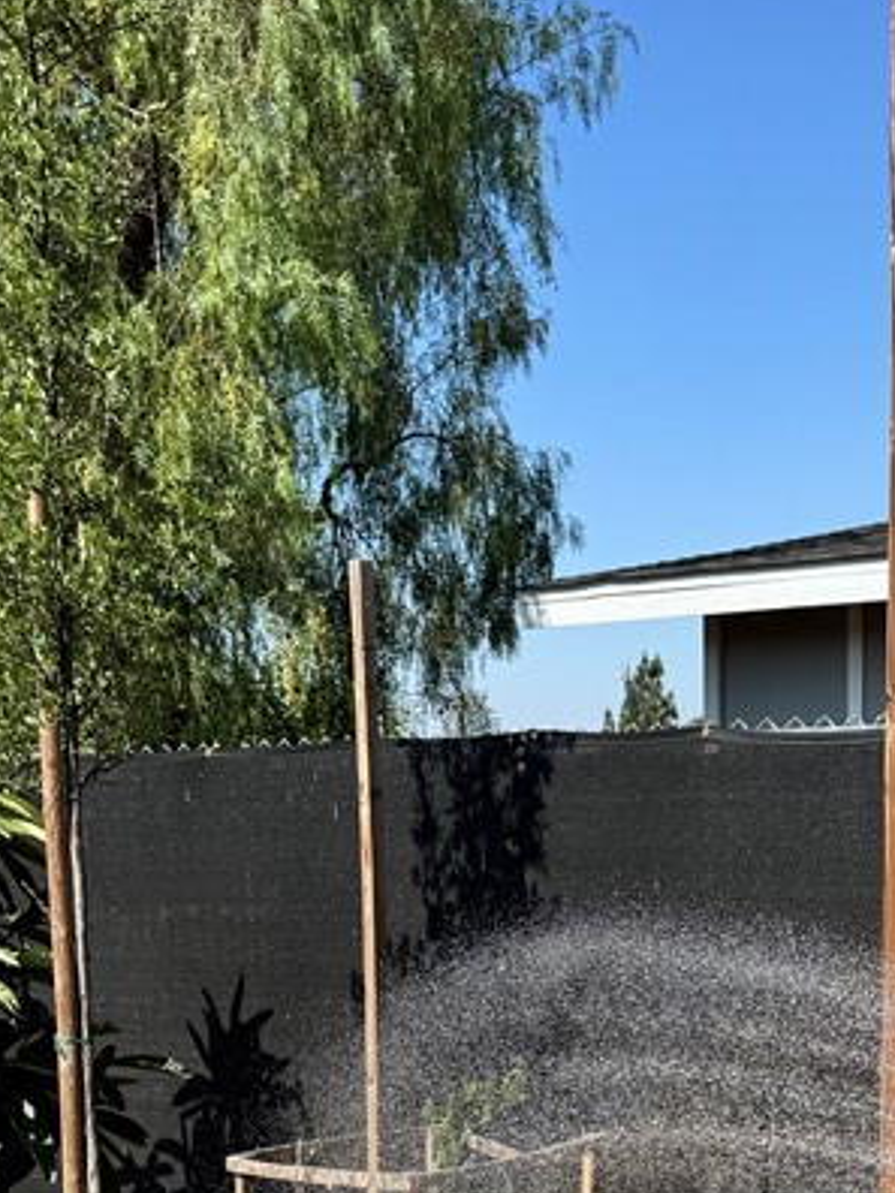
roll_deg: +1.3
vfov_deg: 29.8
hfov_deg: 23.3
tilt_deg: -4.3
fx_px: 2137
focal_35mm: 62
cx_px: 708
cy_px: 1091
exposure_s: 1/4049
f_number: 1.78
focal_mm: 6.76
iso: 80
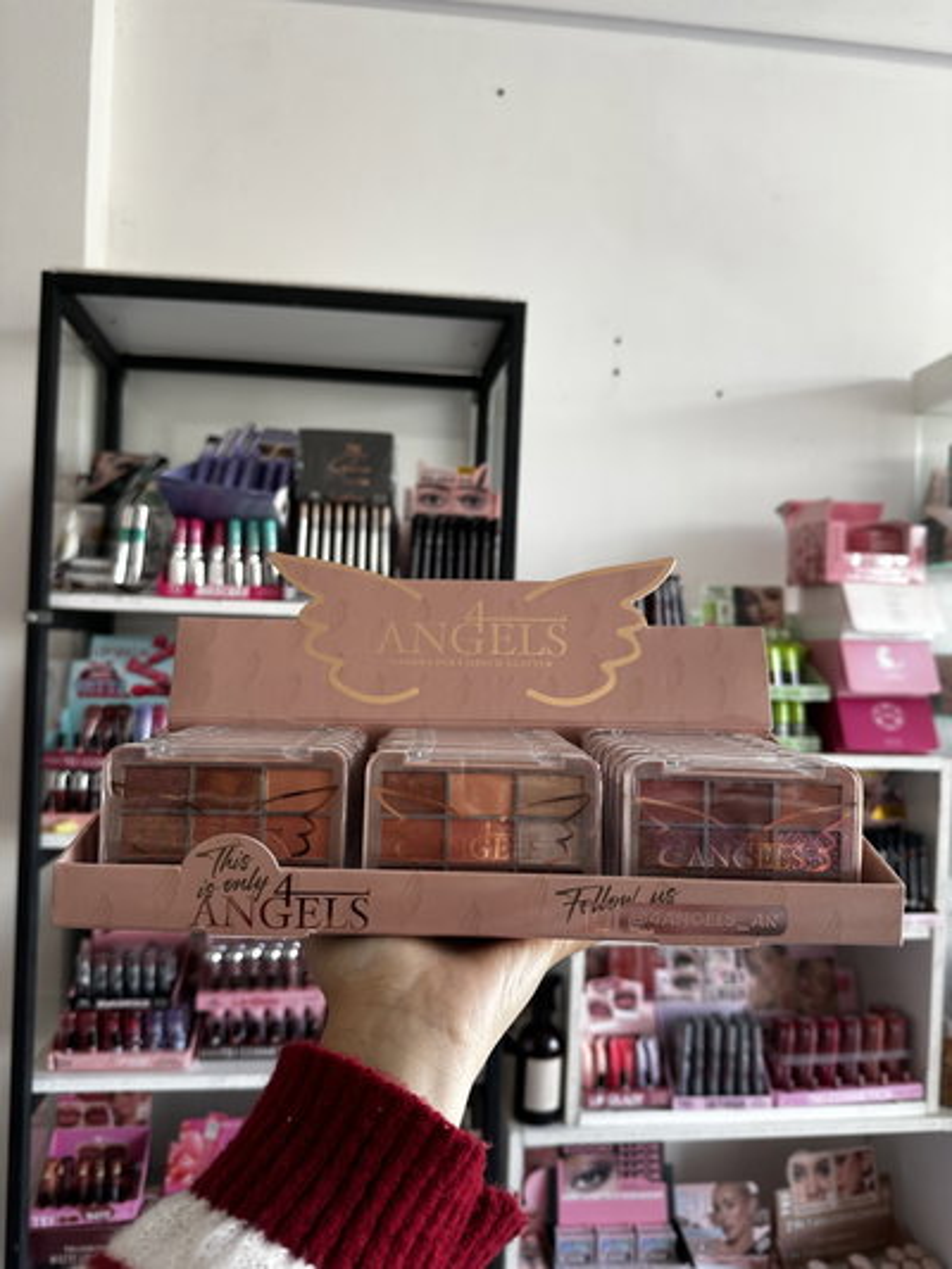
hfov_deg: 56.8
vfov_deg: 71.6
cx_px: 476
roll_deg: -2.0
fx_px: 880
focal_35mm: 24
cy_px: 634
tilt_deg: +0.8
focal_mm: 6.86
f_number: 1.78
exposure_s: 1/121
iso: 80
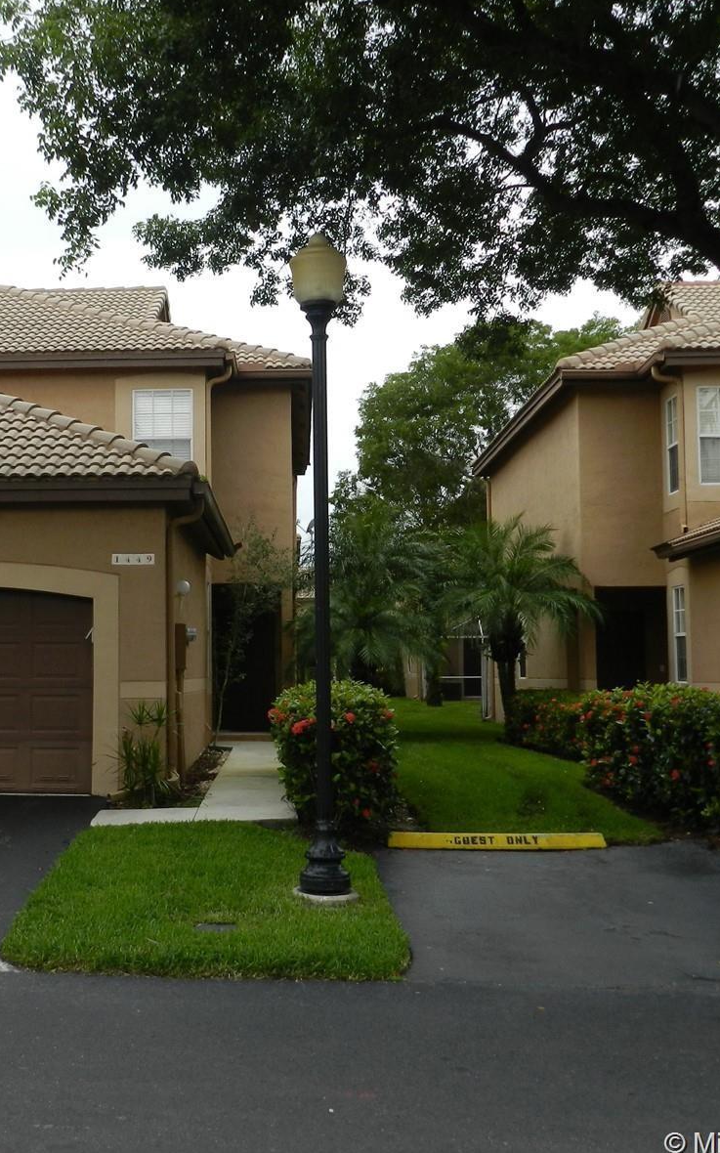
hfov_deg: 27.7
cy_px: 577
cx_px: 200
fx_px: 1445
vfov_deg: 43.5
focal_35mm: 46
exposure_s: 1/640
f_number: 3.7
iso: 160
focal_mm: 5.6
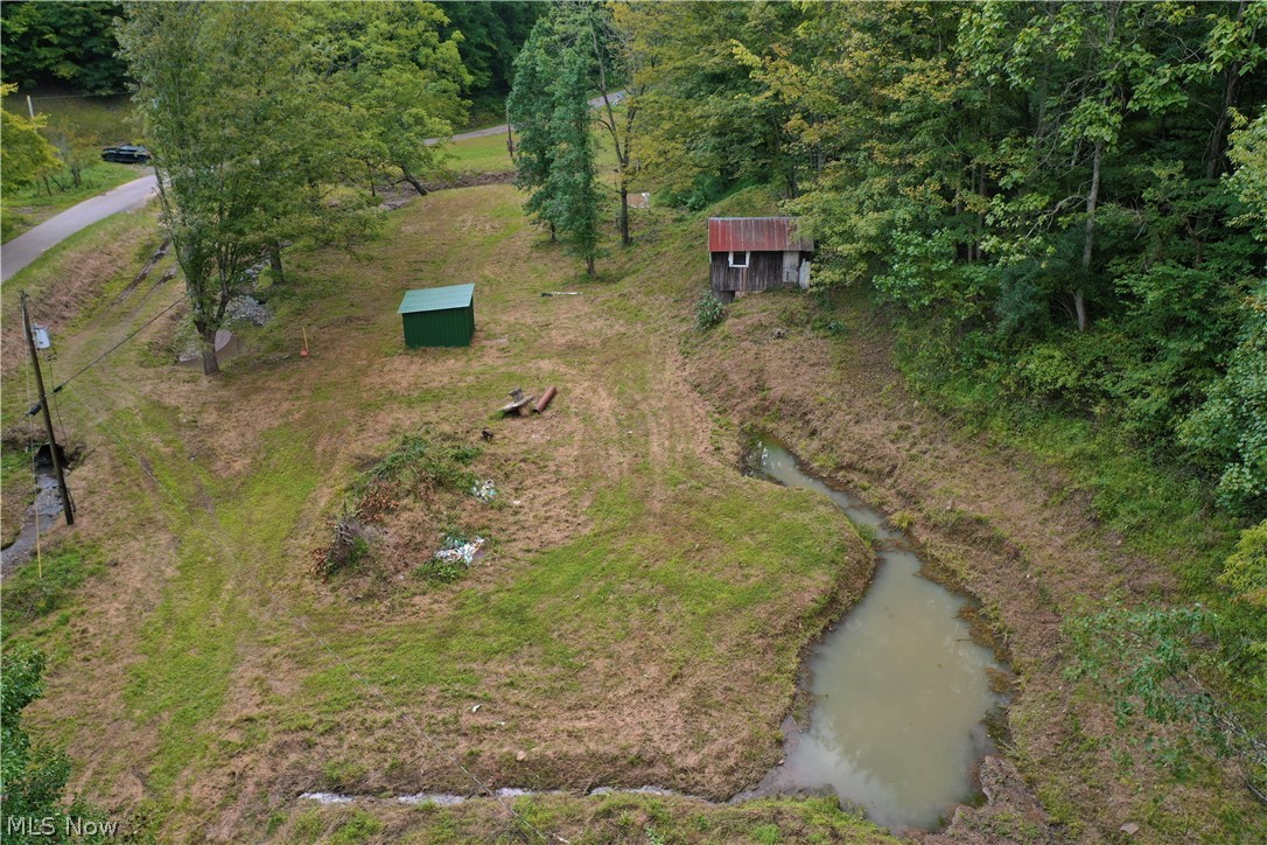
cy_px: 422
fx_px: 985
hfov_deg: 65.5
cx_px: 634
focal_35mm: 28
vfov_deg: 46.4
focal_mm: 10.26
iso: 100
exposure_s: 1/80
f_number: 3.5
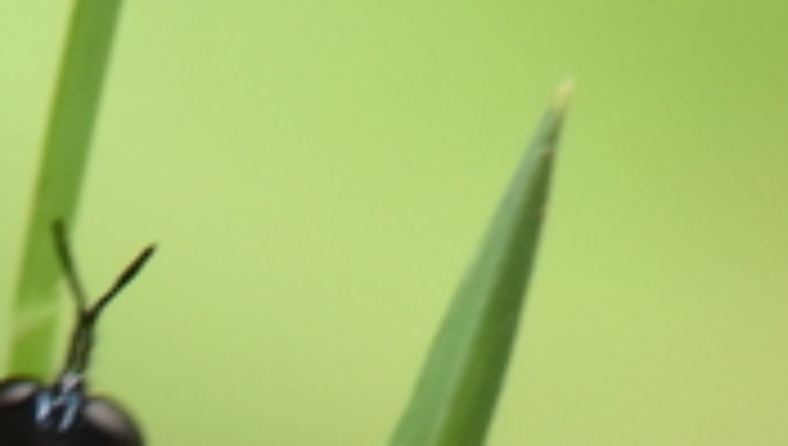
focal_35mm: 2581
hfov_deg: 0.8
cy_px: 1126
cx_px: -77
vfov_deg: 0.5
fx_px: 54003
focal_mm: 300
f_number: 18
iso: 1600
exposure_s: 1/160
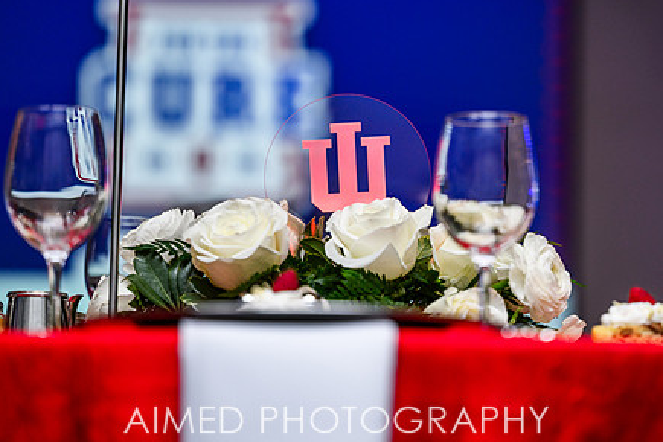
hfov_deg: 12.2
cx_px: 409
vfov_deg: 8.2
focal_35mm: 168
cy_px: 149
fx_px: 3094
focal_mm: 105
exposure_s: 1/200
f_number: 2.8
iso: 320
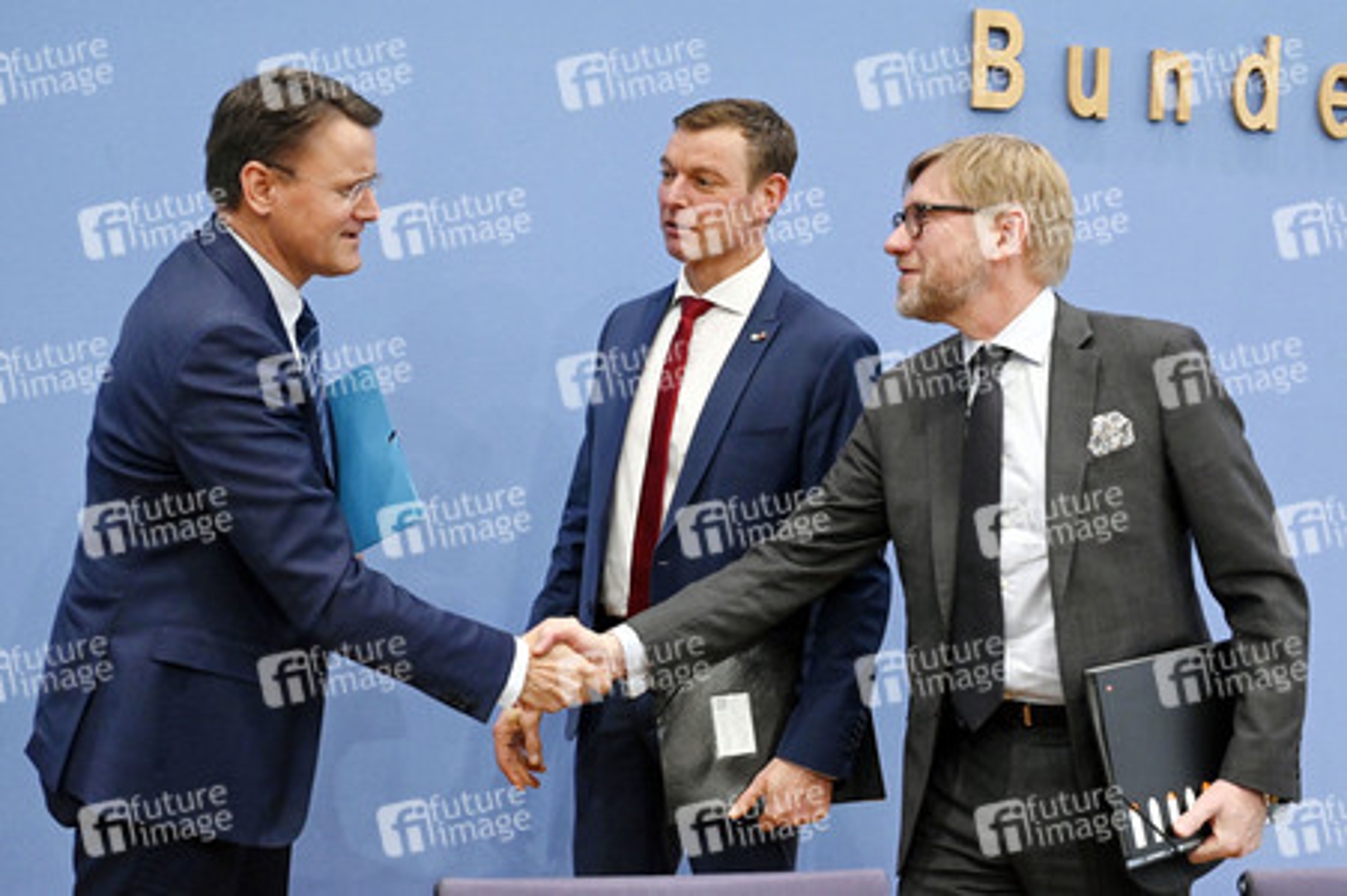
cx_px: 674
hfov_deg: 46.4
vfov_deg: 31.8
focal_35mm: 42
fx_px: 1570
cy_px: 448
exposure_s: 1/1600
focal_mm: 42
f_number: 4
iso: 6400
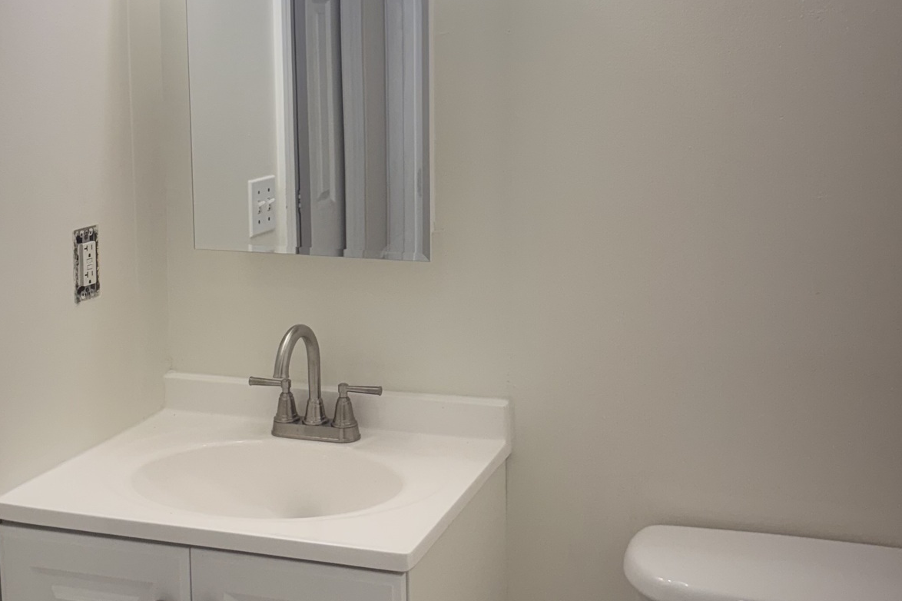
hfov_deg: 40.3
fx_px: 1227
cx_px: 423
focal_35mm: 49
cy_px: 188
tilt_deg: -7.0
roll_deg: +0.4
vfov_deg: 27.3
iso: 80
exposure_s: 1/414
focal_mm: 6.76
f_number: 1.78
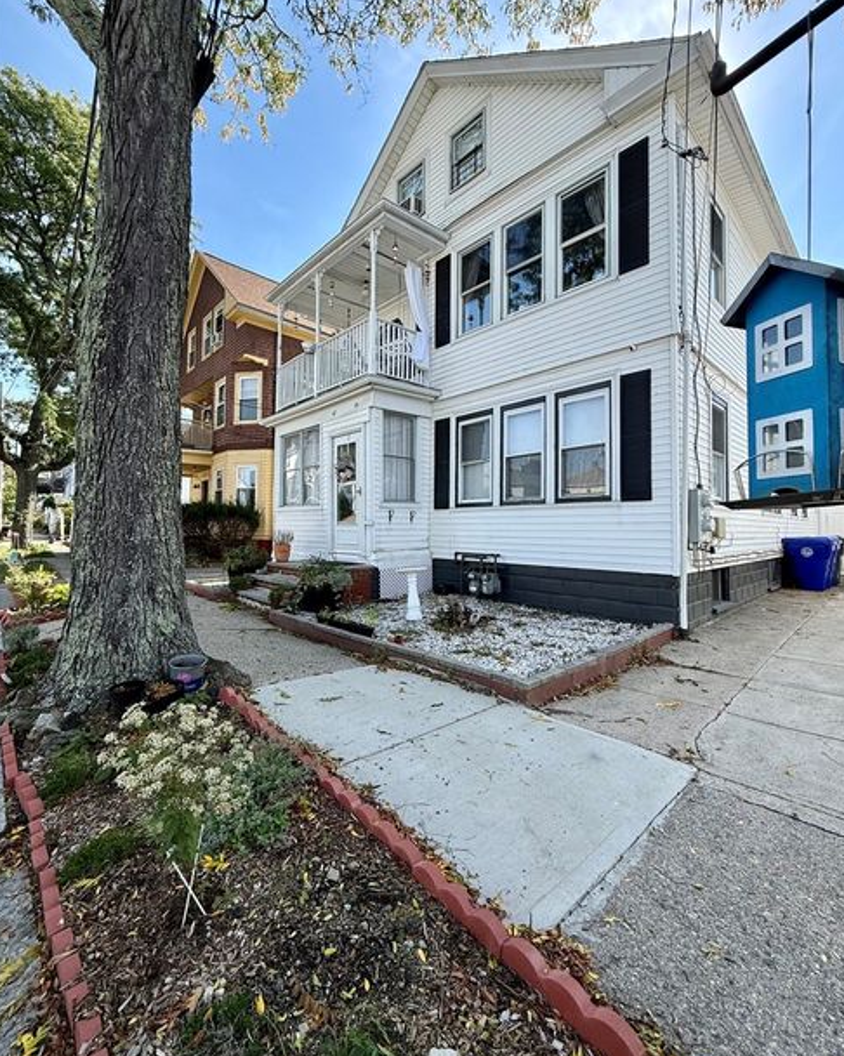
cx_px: 424
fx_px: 469
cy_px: 517
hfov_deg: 84.0
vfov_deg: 96.8
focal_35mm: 15
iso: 50
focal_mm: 2.22
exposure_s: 1/901
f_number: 2.2
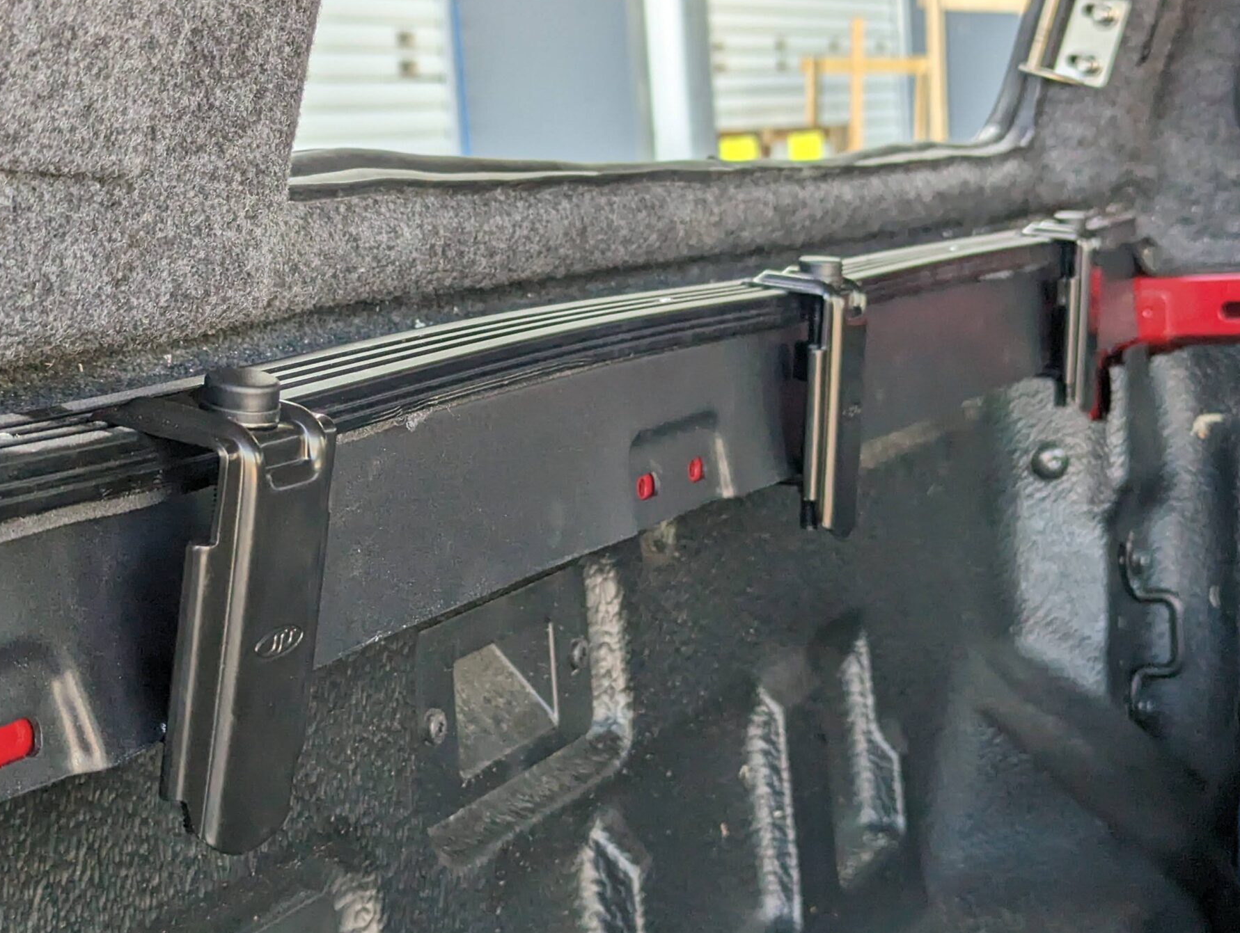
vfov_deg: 21.4
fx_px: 2475
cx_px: 540
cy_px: 428
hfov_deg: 28.1
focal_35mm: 69
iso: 309
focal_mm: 6.81
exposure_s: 1/550
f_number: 1.85
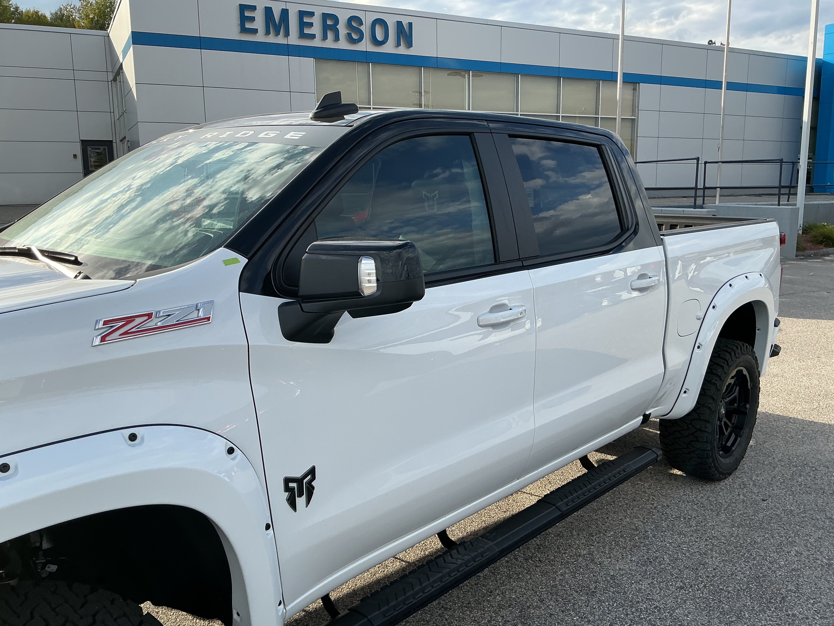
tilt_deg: -8.6
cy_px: 313
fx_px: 699
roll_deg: +2.2
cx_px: 417
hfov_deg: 61.7
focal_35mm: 29
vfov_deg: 48.2
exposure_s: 1/944
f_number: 1.8
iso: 25
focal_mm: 3
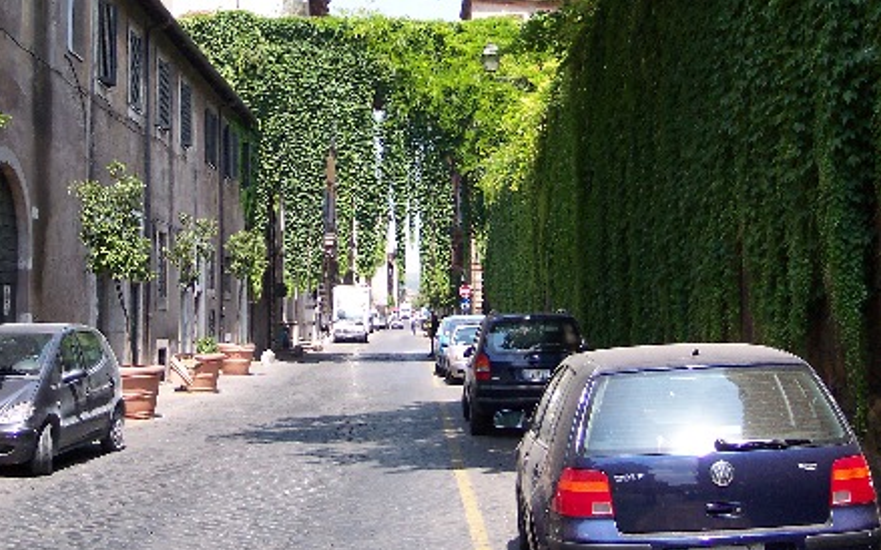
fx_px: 1320
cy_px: 183
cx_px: 432
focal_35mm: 55
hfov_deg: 36.9
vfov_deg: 23.4
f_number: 2.8
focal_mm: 8
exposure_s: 1/700
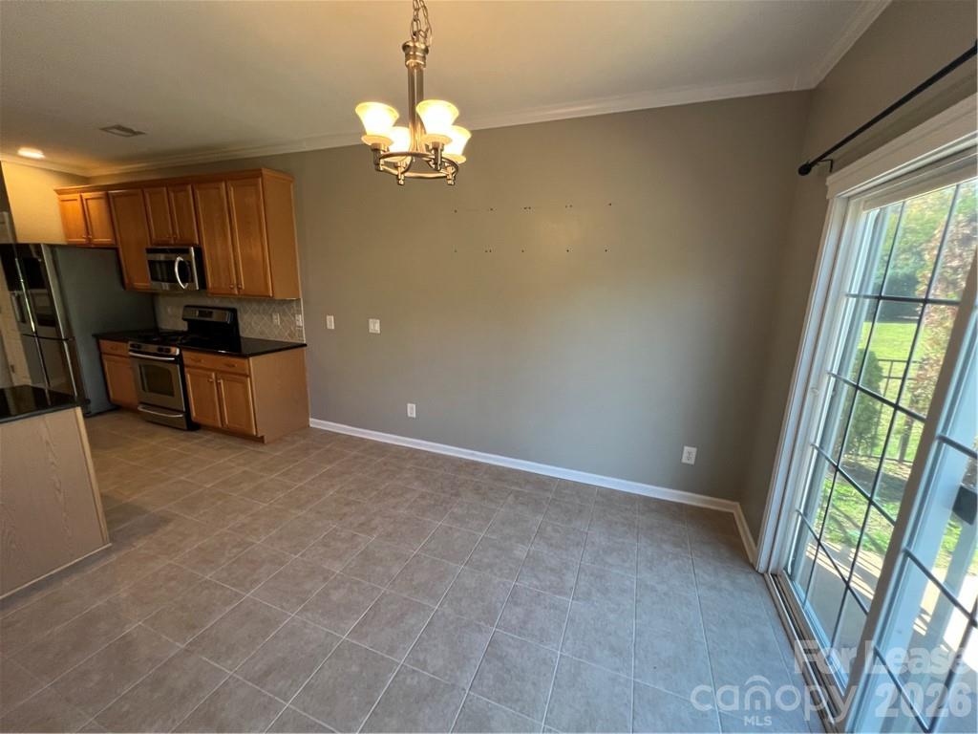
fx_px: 367
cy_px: 367
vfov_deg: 89.9
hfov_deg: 106.2
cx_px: 489
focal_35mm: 13
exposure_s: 1/120
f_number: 1.8
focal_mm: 1.57
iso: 250
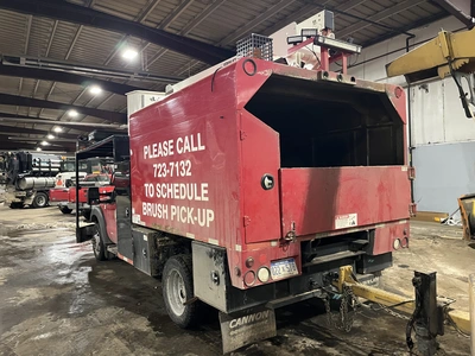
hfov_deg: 67.3
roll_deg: +0.2
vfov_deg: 53.1
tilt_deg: +0.7
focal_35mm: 26
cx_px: 238
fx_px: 357
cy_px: 178
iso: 640
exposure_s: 1/40
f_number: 1.6
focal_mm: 5.1
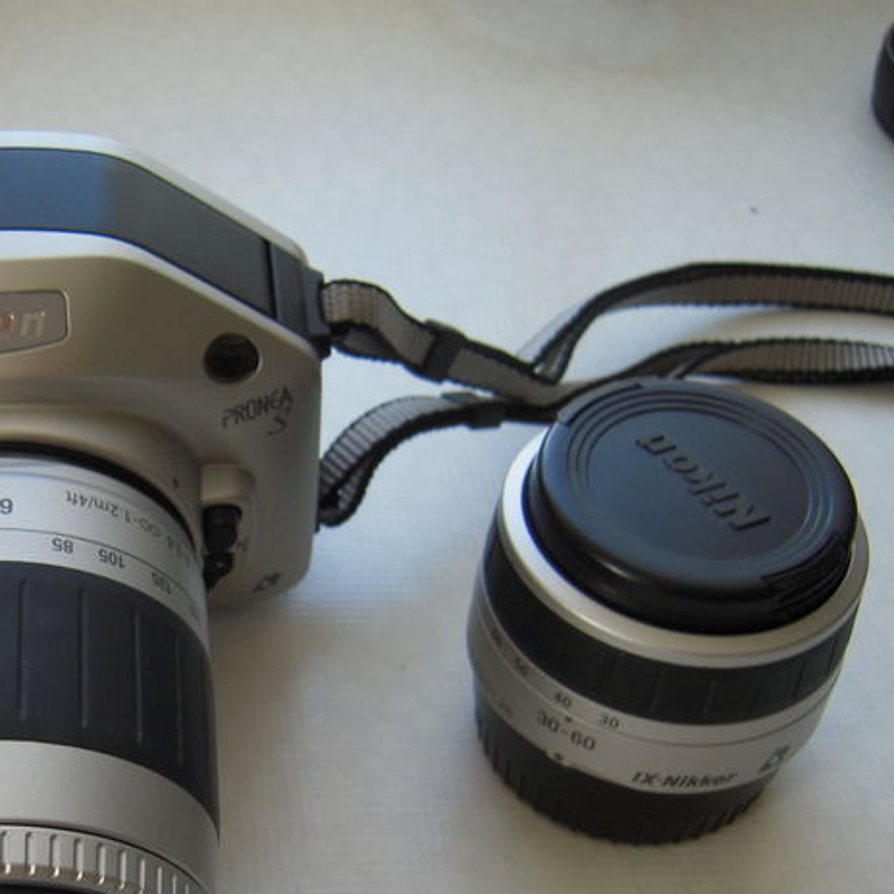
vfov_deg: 28.7
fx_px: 1724
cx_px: 145
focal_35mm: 59
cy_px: 653
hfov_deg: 28.3
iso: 100
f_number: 2.8
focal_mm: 5.6
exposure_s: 1/40
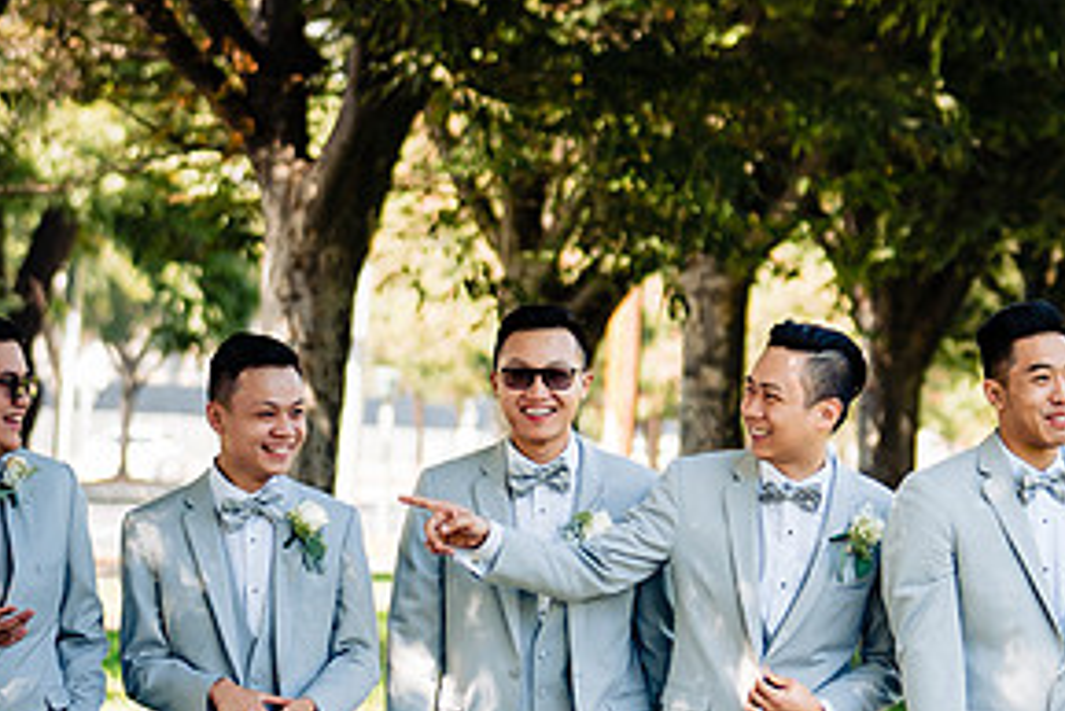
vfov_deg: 6.4
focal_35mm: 213
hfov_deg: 9.6
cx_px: 752
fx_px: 6304
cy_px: 676
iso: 200
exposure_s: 1/400
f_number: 2.8
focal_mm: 71
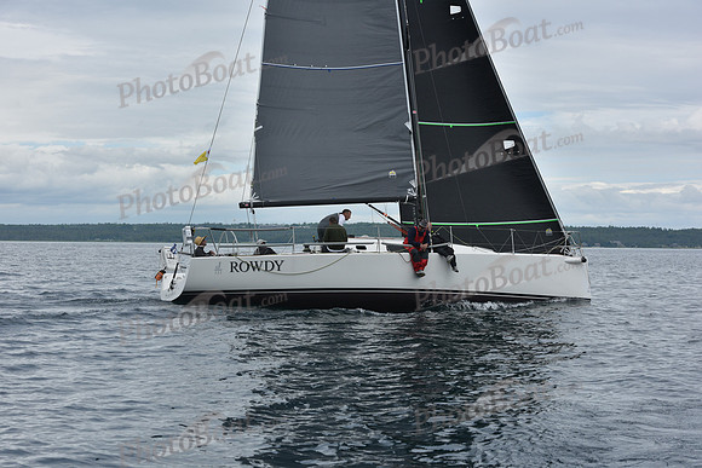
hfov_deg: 28.8
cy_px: 234
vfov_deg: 19.5
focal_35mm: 70
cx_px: 351
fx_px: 1365
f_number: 9
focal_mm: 70
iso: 250
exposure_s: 1/800
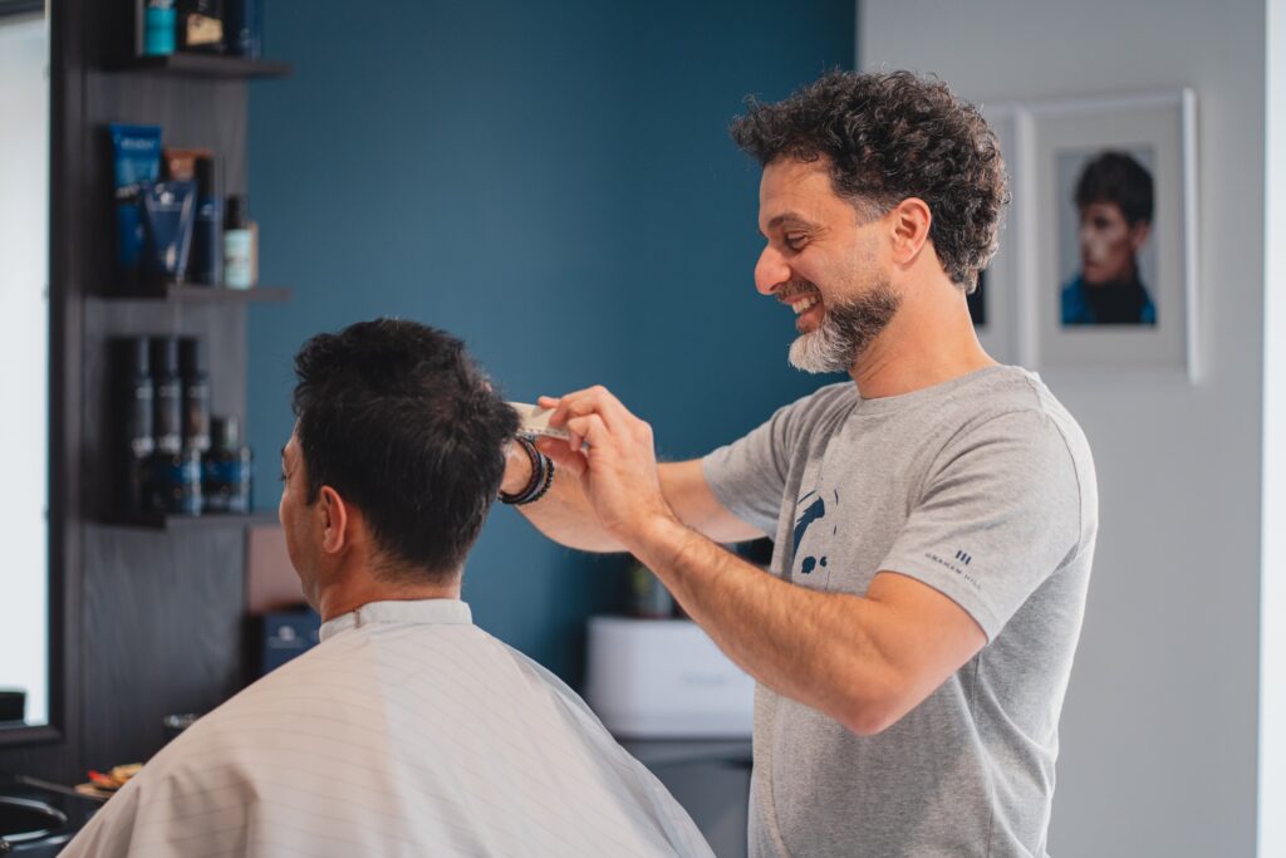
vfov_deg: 15.8
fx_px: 3087
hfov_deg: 23.5
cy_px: 429
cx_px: 637
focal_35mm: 86
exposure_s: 1/250
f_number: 1.8
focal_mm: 85
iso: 500
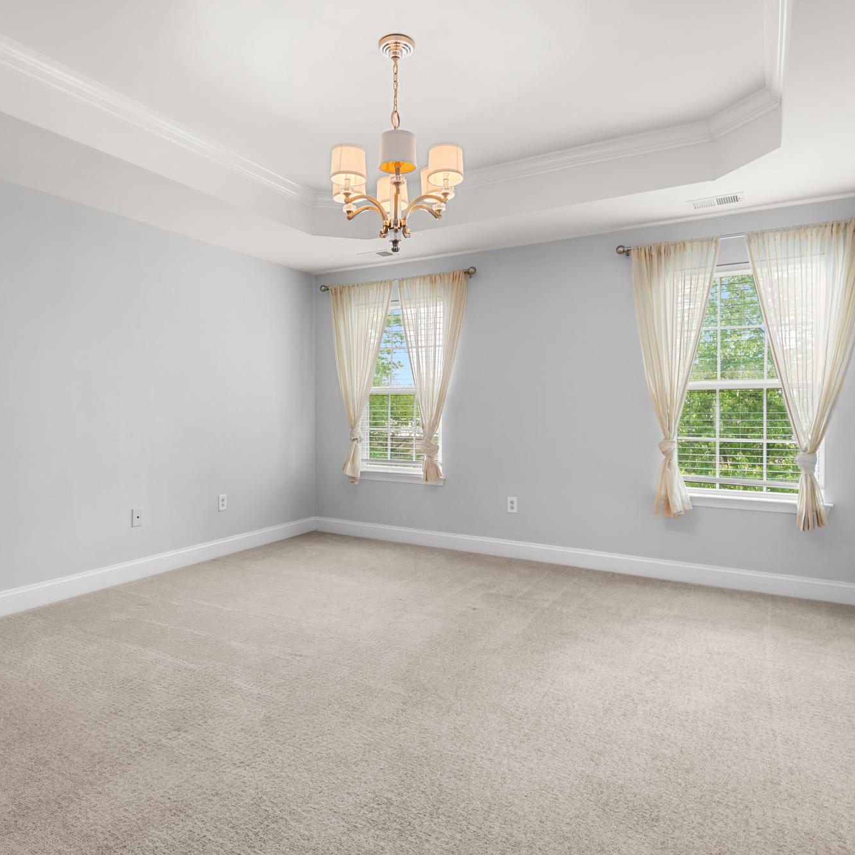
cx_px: 386
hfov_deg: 72.0
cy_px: 428
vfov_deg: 72.1
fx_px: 587
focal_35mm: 21
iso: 200
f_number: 10
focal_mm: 16
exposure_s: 1/2.5
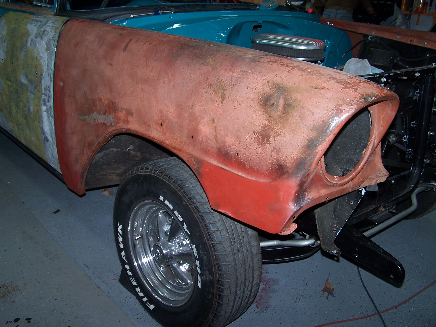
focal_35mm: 38
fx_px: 479
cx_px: 218
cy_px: 164
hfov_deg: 49.0
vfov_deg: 37.7
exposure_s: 1/60
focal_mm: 6.3
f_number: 2.8
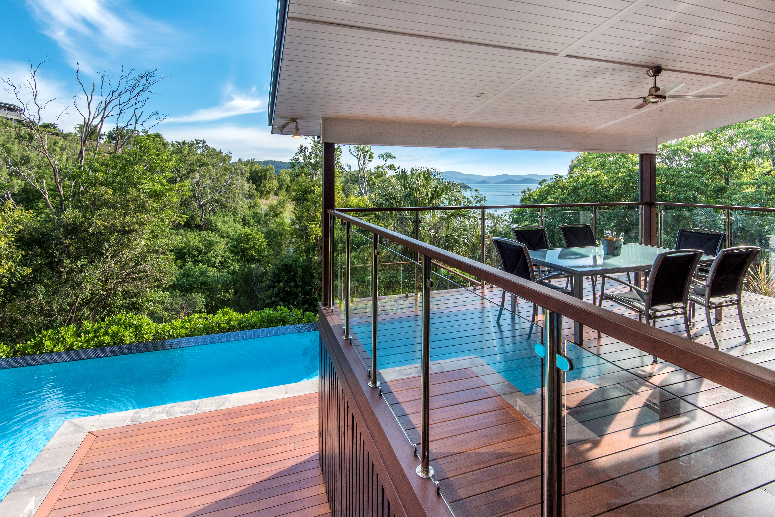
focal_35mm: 16
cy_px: 258
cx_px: 388
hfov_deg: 96.7
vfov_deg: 73.8
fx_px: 345
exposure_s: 1/160
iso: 200
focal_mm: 16
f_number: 10
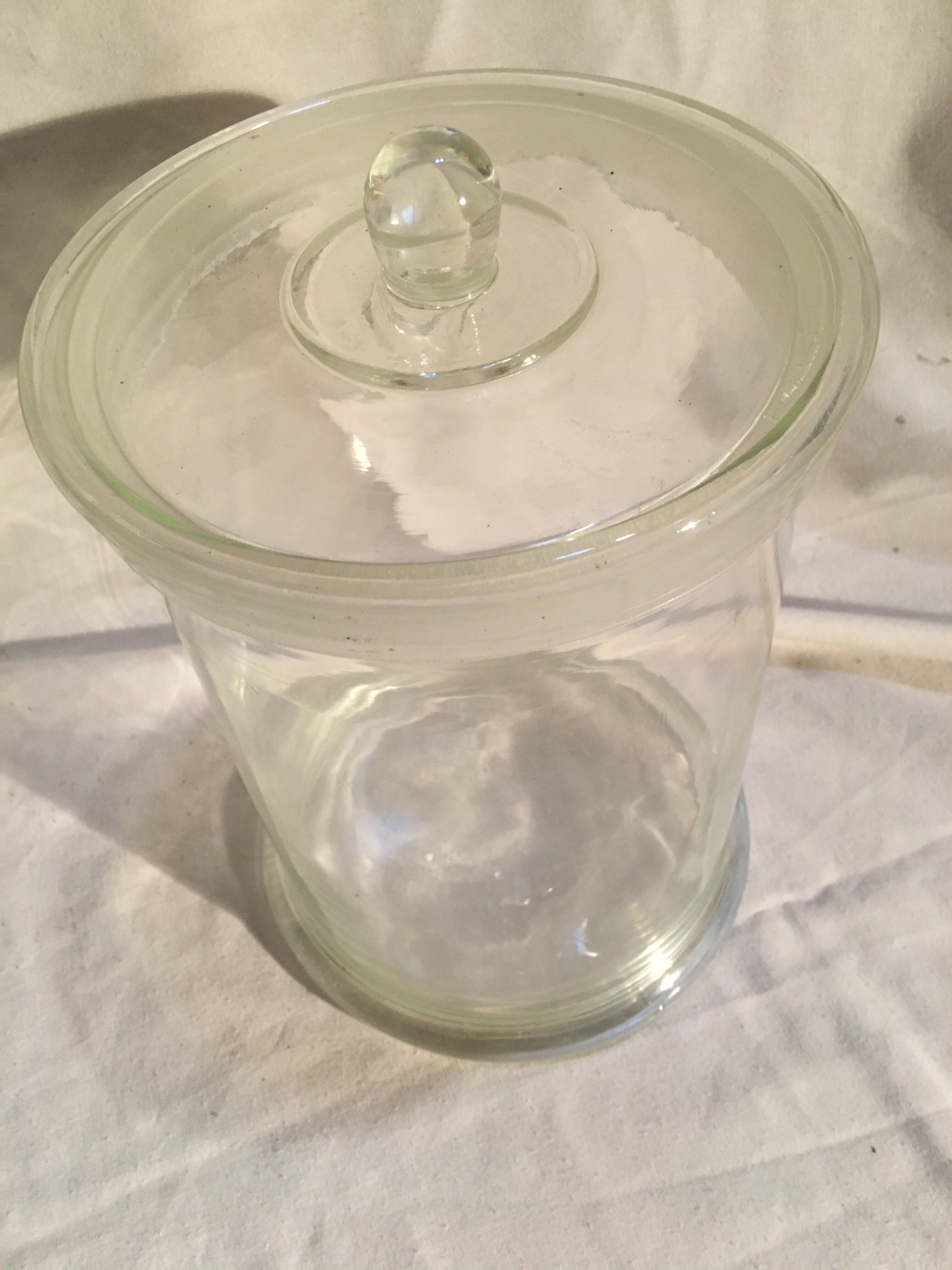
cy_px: 635
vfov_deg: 61.7
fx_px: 1063
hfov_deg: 48.2
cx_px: 476
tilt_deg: -55.1
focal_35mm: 29
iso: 160
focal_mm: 4.15
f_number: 2.2
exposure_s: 1/33
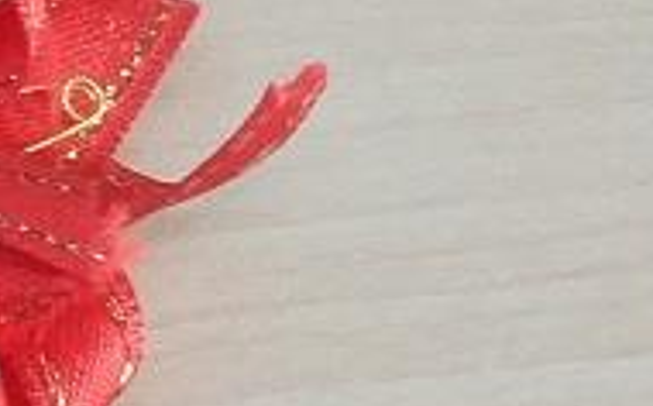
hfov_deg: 11.6
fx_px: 2967
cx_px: -533
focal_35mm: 167
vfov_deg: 7.8
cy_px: -53
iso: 285
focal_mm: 4.5
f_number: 2
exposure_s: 1/25
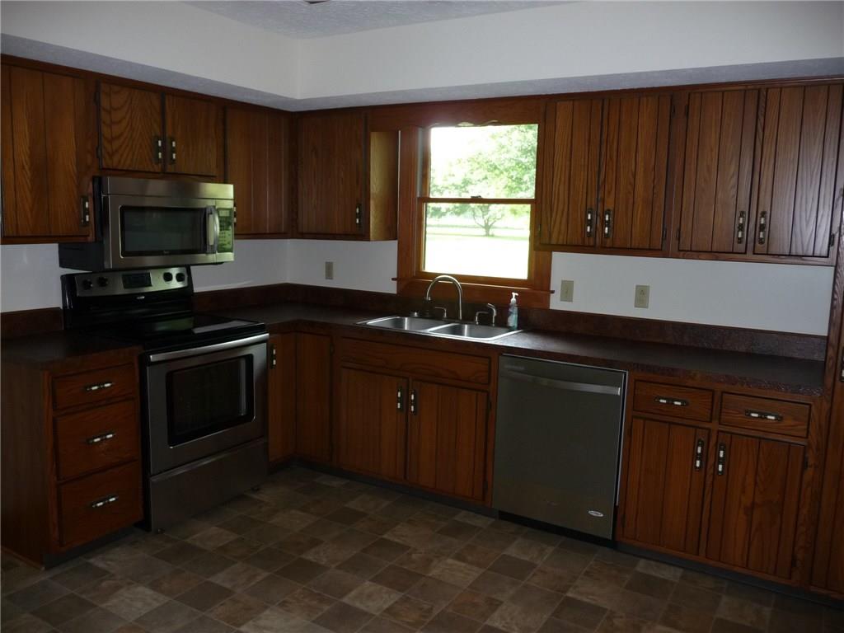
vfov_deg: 49.7
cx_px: 422
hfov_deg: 63.4
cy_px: 316
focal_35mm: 28
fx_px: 683
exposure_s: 1/30
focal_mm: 4.7
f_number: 3.3
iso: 160
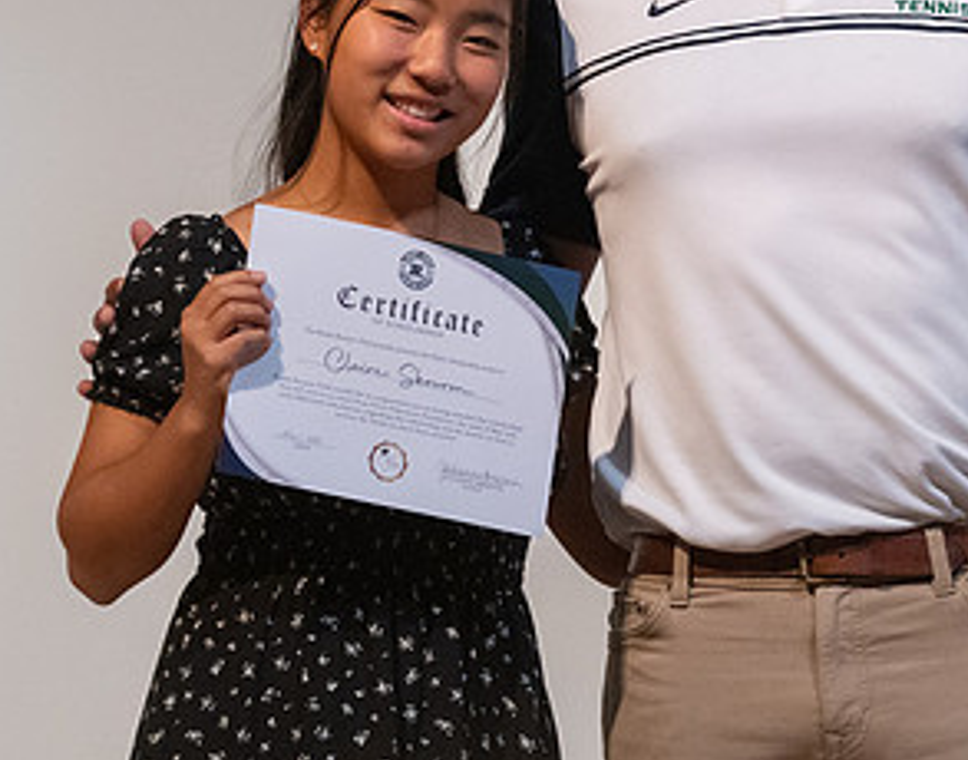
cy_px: -47
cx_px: 677
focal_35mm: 413
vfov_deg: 3.7
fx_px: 11746
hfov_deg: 4.7
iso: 5000
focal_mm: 168
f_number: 4
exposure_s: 1/320
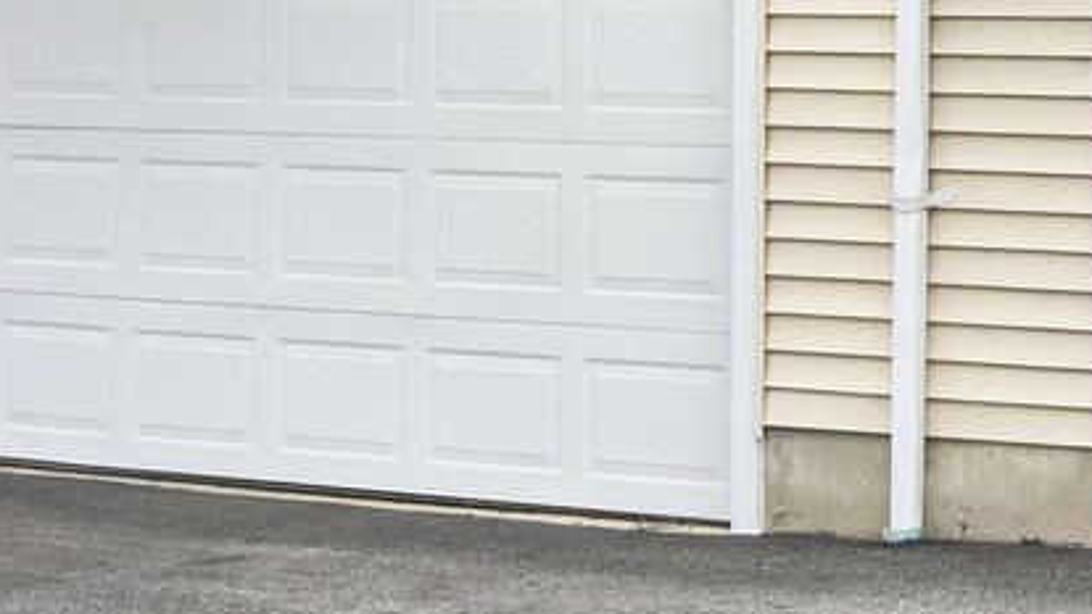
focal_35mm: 123
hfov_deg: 16.9
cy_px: -32
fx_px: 3562
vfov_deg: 9.8
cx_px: 1200
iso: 400
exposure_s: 1/640
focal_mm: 20
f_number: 8
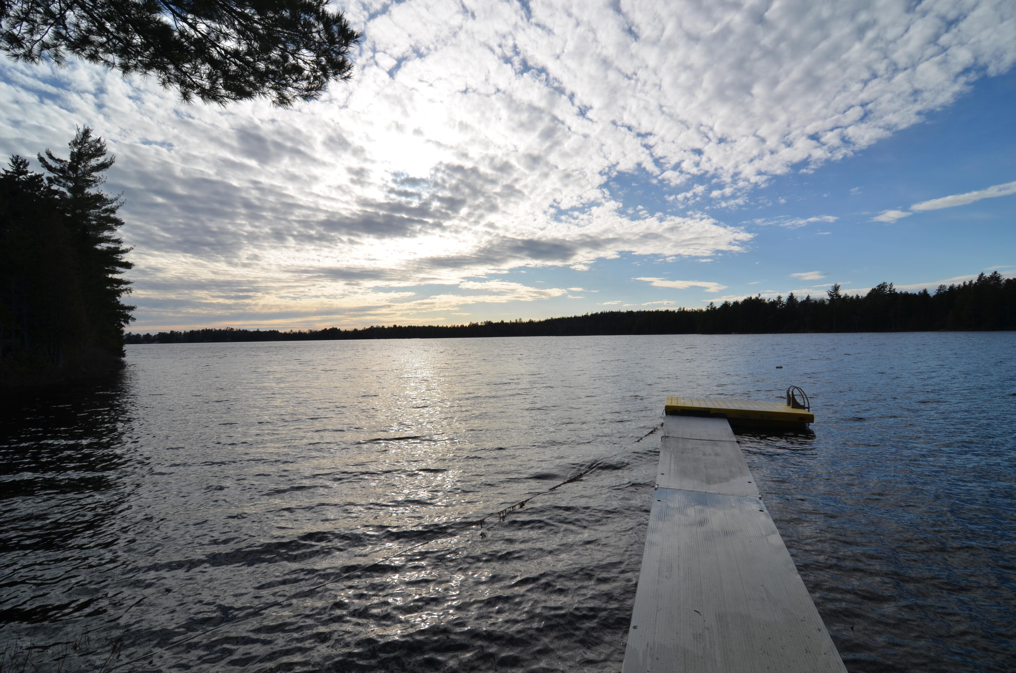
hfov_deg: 90.1
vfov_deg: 67.1
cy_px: 336
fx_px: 507
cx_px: 508
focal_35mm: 18
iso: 100
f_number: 9
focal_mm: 12
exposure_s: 1/320
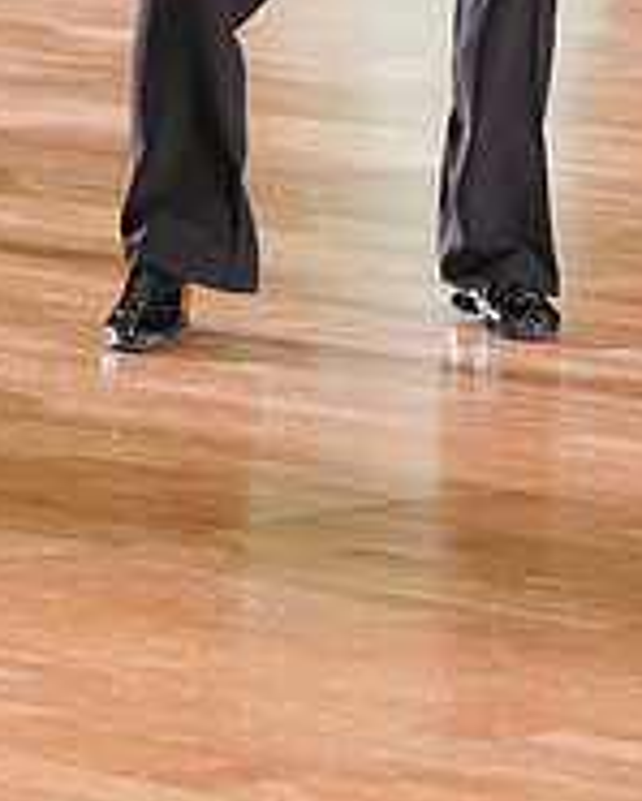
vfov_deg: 5.2
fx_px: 8757
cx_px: -88
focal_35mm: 369
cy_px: -426
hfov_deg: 4.2
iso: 4000
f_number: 4.5
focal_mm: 126
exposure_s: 1/200
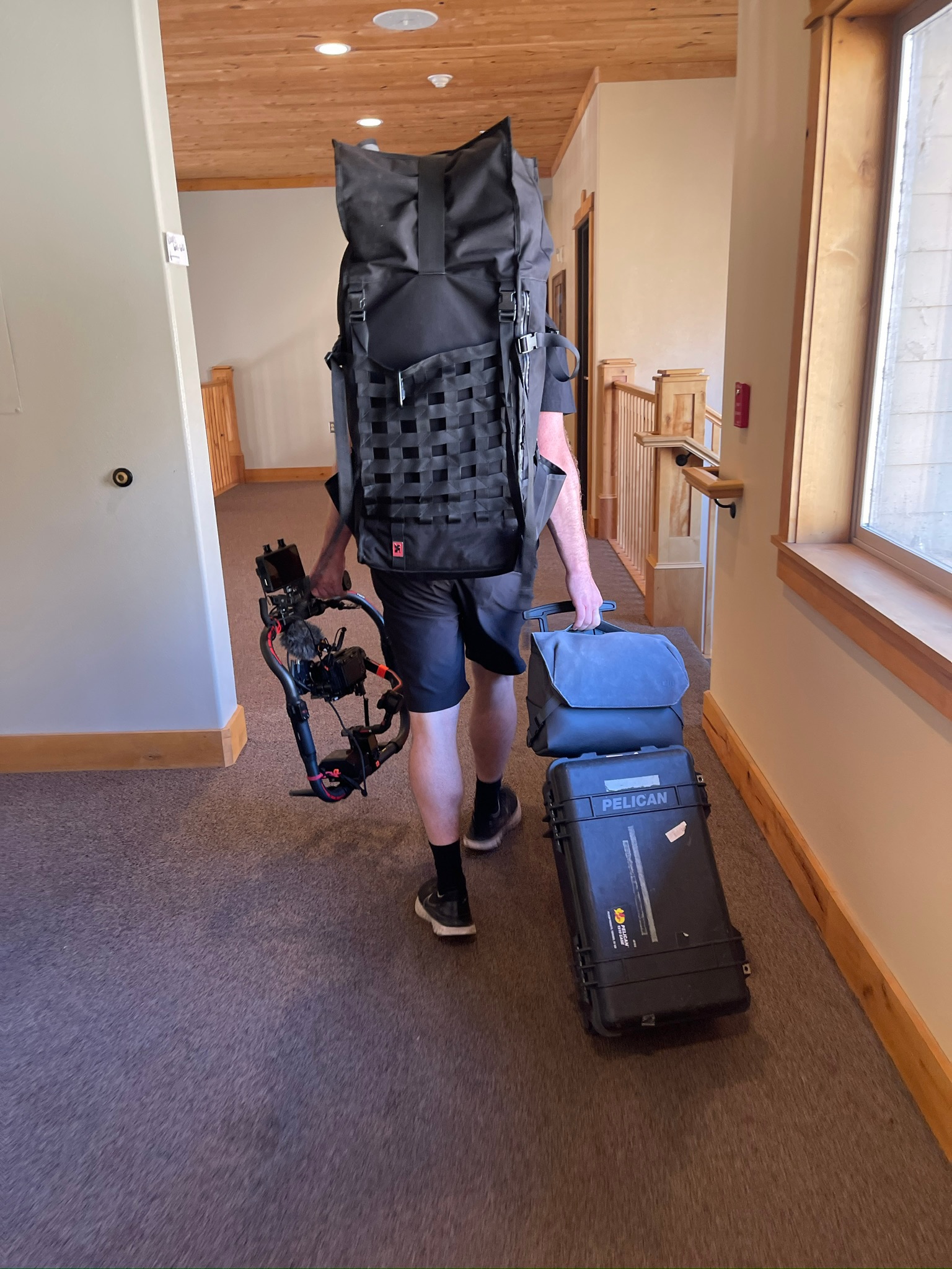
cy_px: 634
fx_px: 917
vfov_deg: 69.4
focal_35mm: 25
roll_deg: -1.0
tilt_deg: -15.9
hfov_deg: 54.9
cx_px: 476
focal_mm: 5.1
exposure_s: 1/60
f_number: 1.6
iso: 160
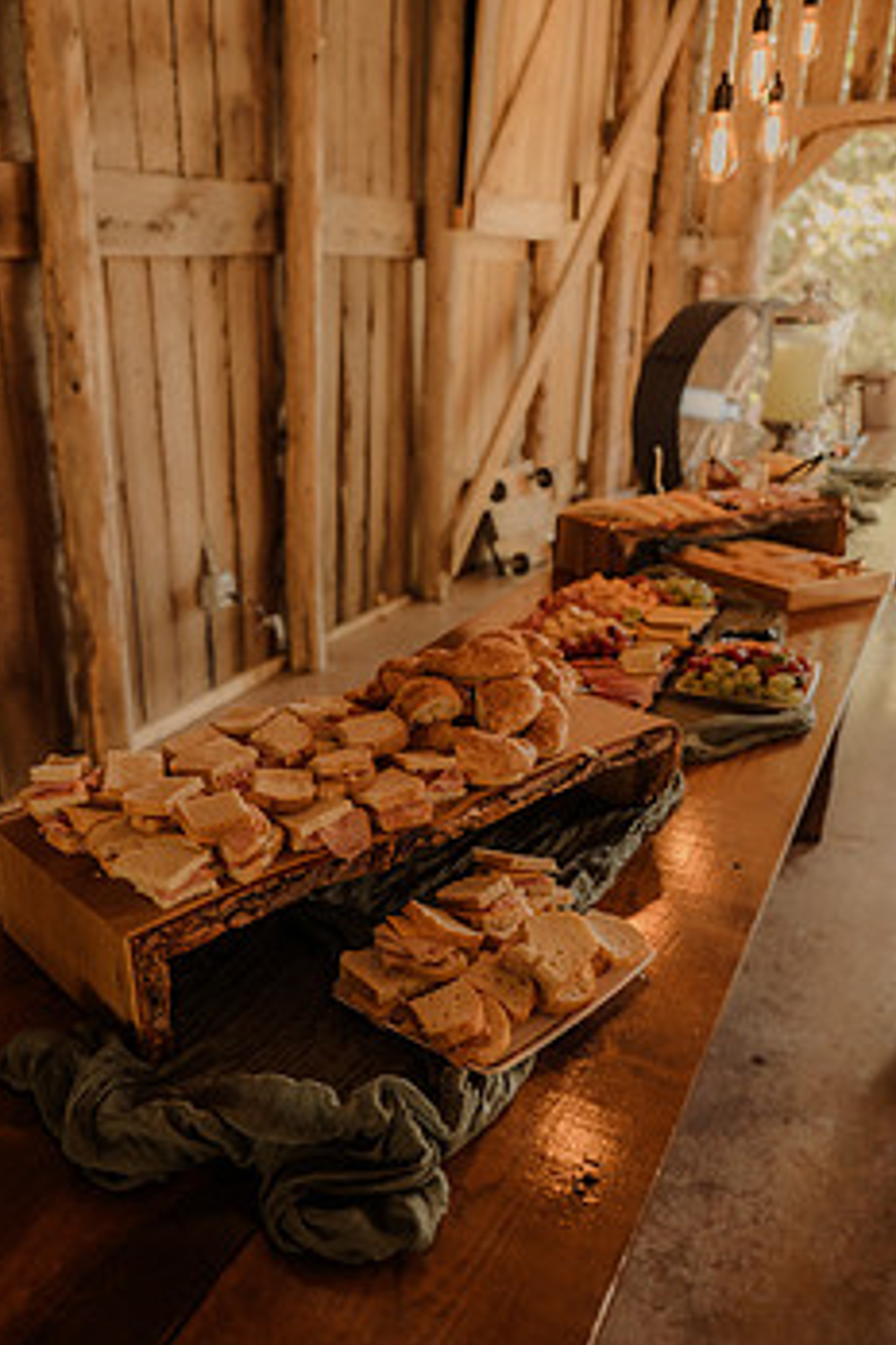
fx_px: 1157
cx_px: 336
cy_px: 769
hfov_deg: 42.0
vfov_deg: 60.0
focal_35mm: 31
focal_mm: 24
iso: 640
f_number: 2.8
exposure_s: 1/125
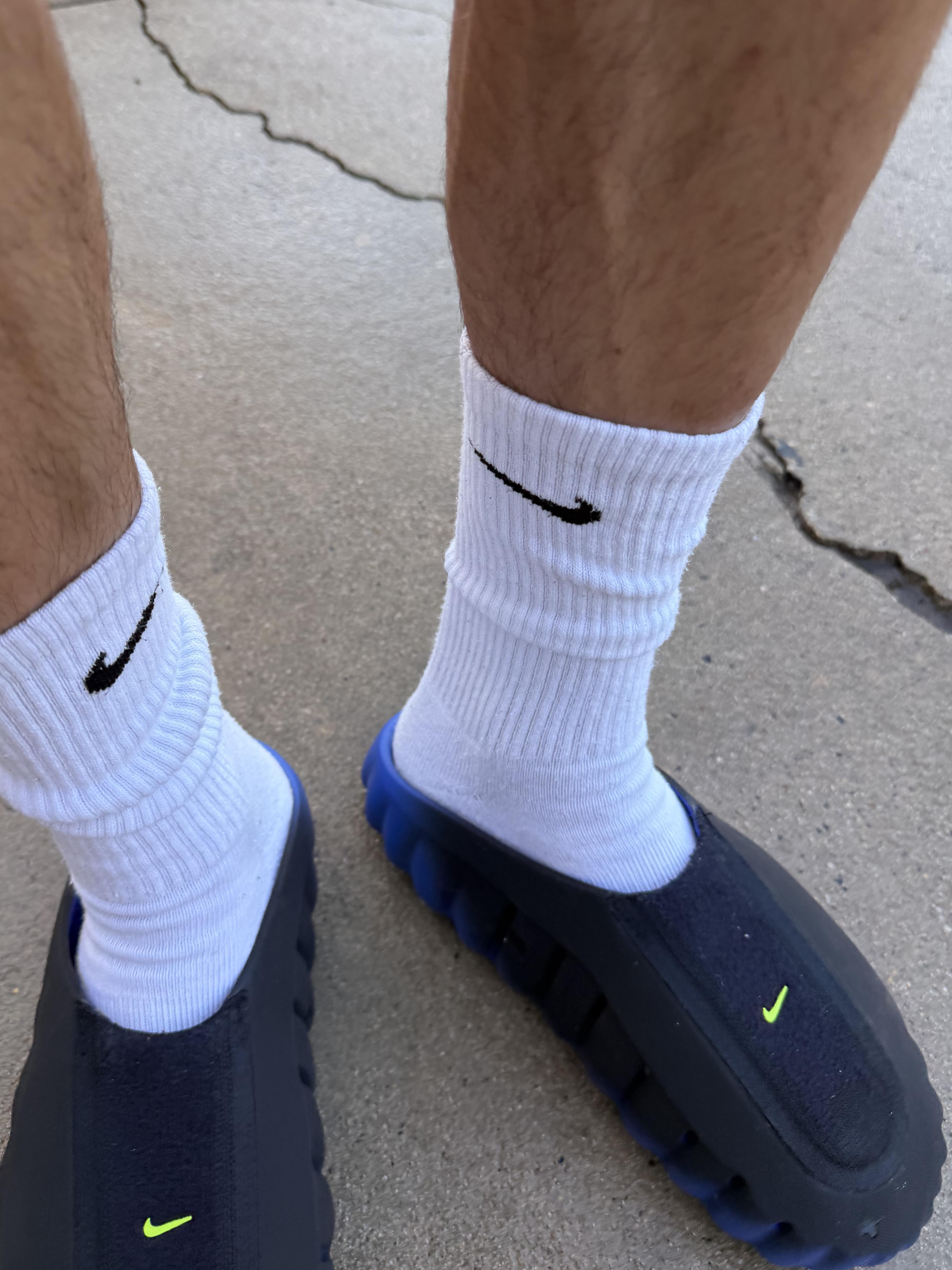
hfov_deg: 51.3
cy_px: 581
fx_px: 990
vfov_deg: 65.2
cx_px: 434
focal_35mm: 27
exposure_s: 1/229
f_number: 1.78
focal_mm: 6.76
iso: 64
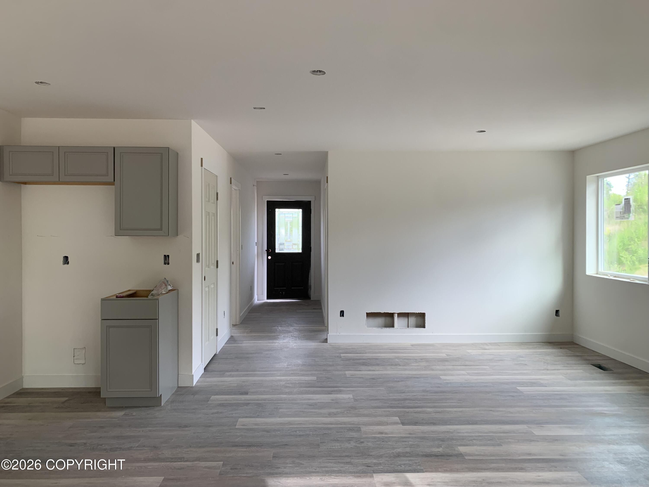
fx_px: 487
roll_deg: -0.6
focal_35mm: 26
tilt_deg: -0.3
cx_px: 324
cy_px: 244
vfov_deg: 53.1
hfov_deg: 67.3
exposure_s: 1/121
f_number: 1.8
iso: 80
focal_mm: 4.25
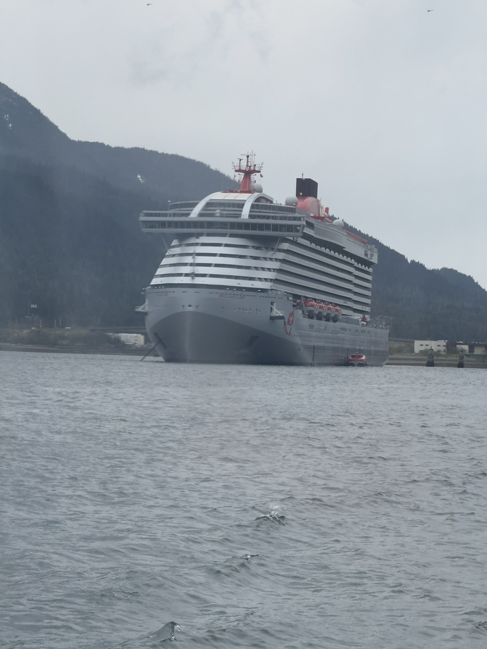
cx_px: 244
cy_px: 324
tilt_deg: +2.3
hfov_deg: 12.3
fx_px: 2251
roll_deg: -1.1
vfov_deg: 16.4
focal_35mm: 120
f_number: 2.8
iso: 50
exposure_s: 1/680
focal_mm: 15.66
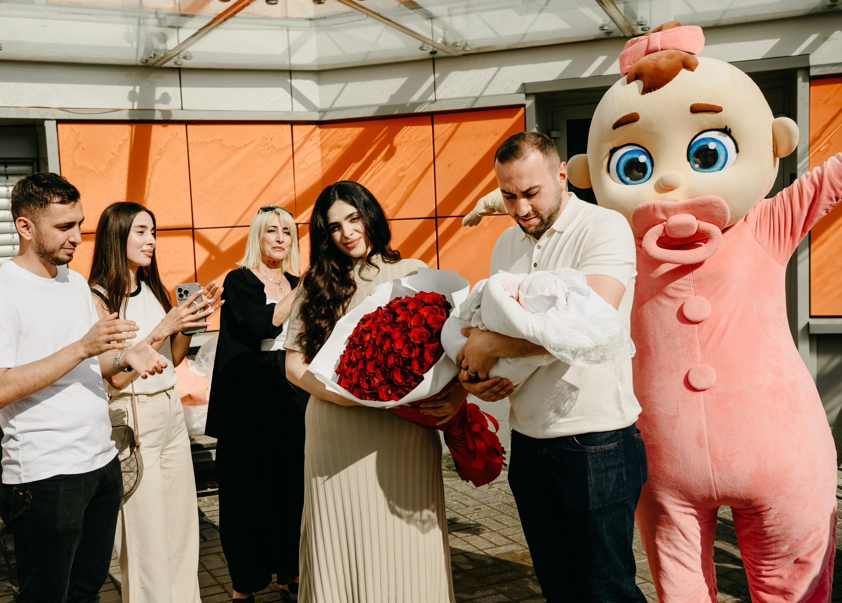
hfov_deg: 45.5
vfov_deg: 33.5
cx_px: 376
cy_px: 311
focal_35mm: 42
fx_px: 1002
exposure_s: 1/1000
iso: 64
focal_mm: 38
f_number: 5
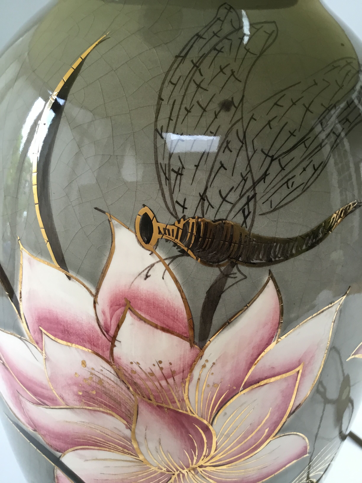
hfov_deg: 45.4
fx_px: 432
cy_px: 242
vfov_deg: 58.4
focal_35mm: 31
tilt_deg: -20.0
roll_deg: -1.4
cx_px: 181
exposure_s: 1/33
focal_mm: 3.3
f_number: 2.4
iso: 100
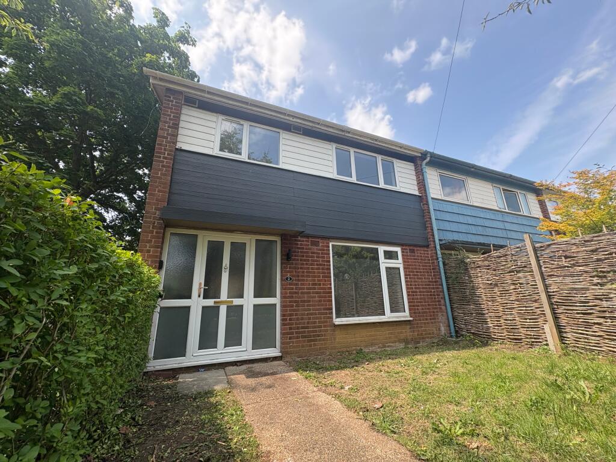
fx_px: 249
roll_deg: +1.6
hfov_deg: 102.1
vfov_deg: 85.7
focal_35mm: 14
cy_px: 231
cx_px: 308
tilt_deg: +16.5
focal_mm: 2.22
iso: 64
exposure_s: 1/485
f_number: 2.2
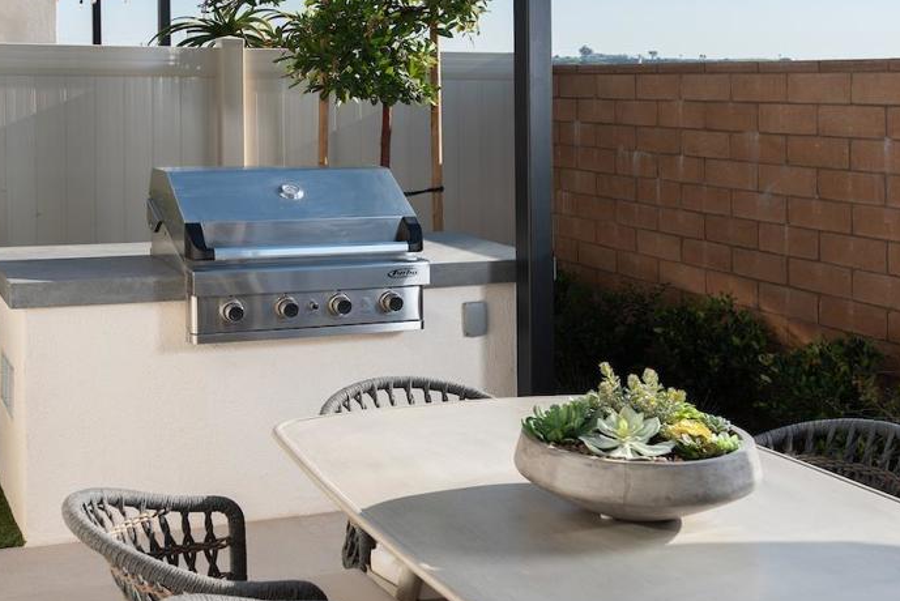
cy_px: 353
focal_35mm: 52
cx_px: 341
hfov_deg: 38.0
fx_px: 1300
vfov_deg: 26.0
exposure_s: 1/250
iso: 100
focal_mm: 35
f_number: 8
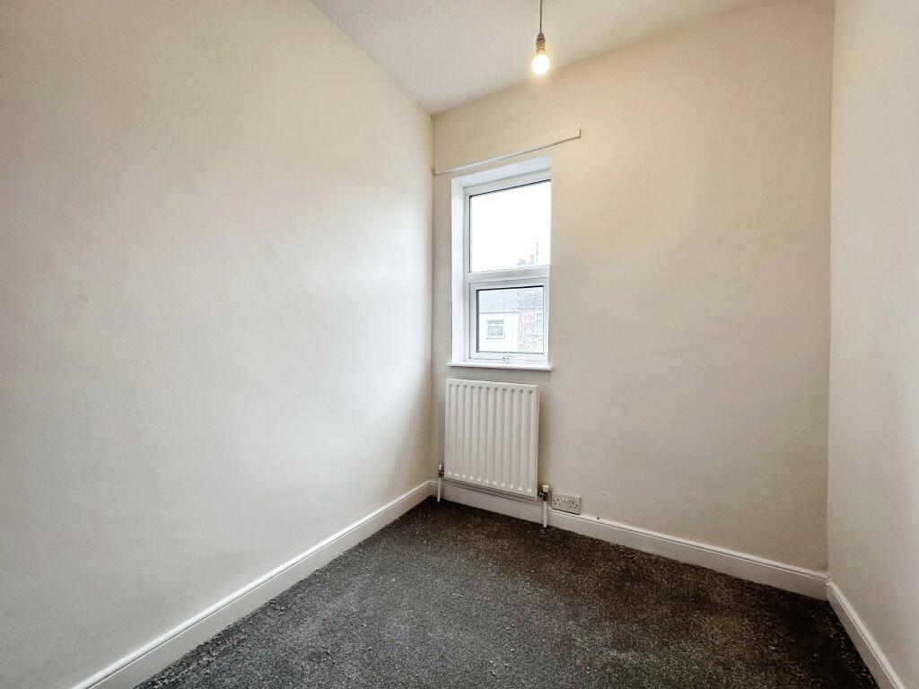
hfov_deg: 102.1
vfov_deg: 85.7
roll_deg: -0.6
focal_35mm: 14
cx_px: 460
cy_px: 344
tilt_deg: -1.1
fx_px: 372
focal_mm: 2.22
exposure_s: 1/100
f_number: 2.2
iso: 50
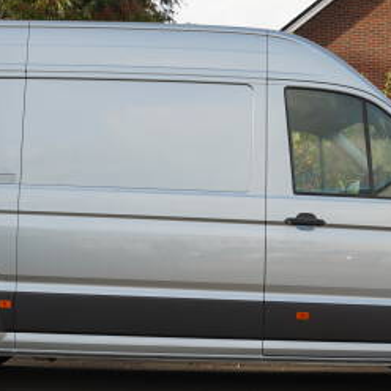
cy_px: 207
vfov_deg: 24.7
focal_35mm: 70
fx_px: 894
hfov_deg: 24.6
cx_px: 170
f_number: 5
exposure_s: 1/100
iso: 100
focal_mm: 31.9
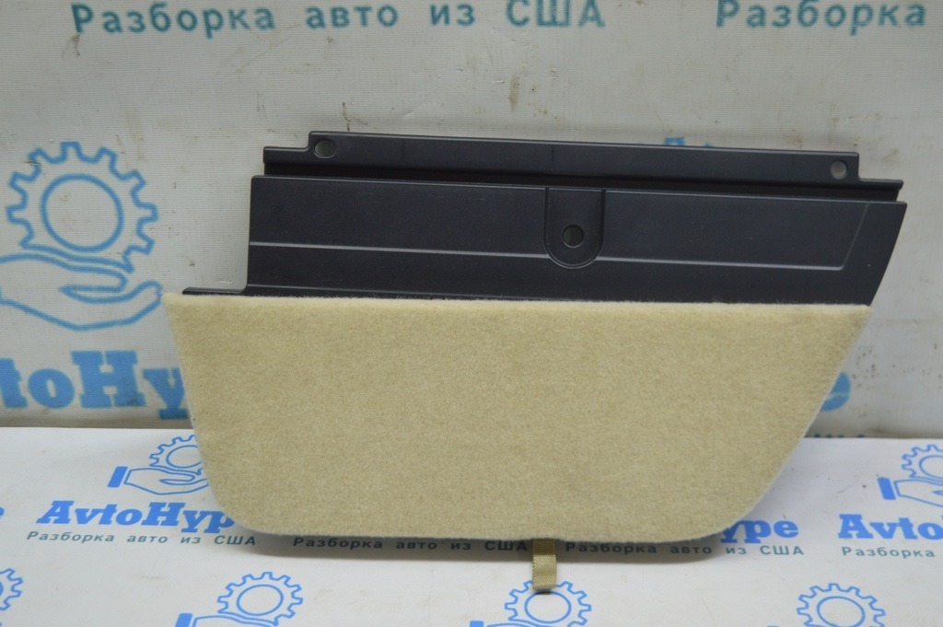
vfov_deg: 26.4
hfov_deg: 38.9
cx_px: 472
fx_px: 1335
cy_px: 314
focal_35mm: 51
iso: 400
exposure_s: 1/40
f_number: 4.5
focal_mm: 34
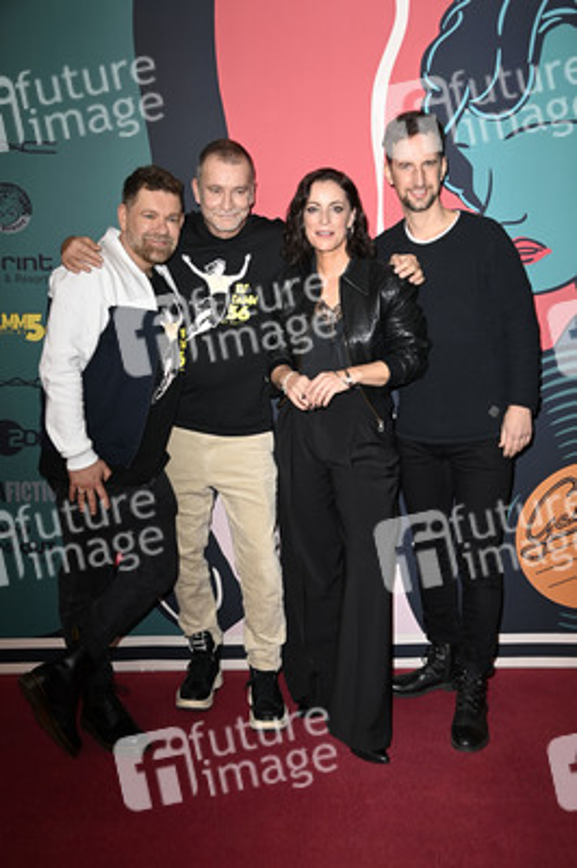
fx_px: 963
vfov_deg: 48.5
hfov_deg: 33.3
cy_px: 434
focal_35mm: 40
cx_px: 288
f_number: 5.6
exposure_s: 1/200
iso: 500
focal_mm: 40
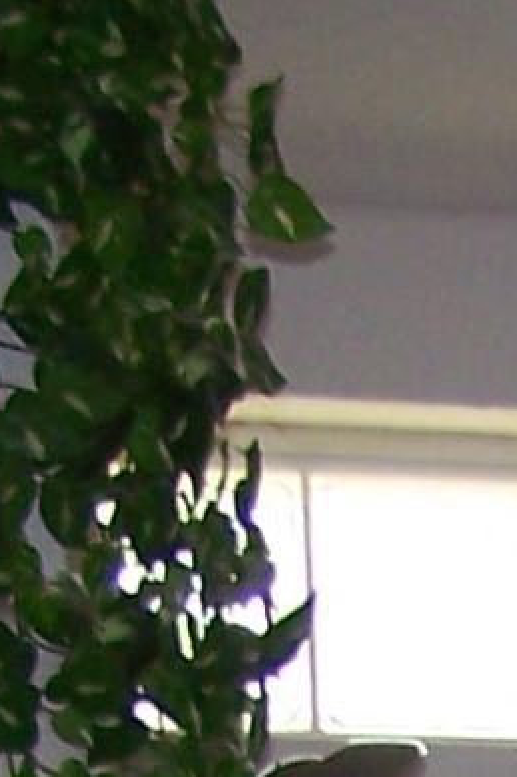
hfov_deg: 4.4
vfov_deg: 6.4
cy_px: 1989
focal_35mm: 305
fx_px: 6576
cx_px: 1184
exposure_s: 1/60
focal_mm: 6.3
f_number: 2.8
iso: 80
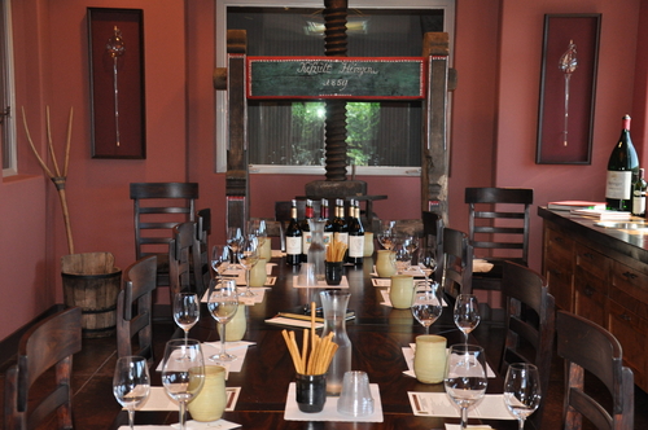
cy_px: 215
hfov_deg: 35.1
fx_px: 1025
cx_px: 324
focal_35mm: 57
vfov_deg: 23.7
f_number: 4.5
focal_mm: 38
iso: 800
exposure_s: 1/60
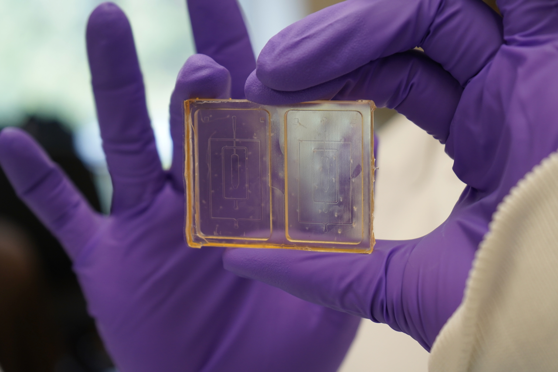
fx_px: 1085
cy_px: 186
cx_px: 279
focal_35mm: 70
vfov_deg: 19.5
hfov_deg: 28.8
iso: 640
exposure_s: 1/160
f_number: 5.6
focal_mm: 70
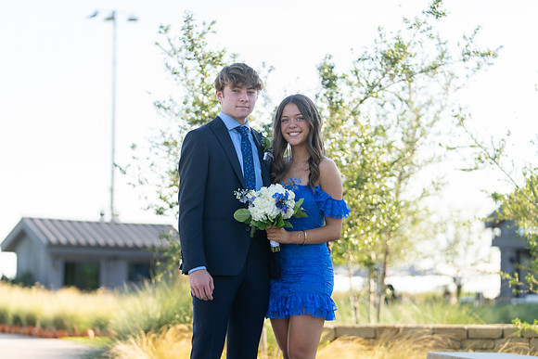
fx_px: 1534
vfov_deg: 13.3
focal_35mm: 103
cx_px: 269
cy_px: 180
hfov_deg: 19.9
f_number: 2.8
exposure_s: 1/320
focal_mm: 100
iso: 100
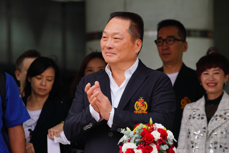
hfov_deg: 6.9
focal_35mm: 300
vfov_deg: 4.6
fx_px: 1909
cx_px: 114
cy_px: 76
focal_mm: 200
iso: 800
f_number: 5.6
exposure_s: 1/2000
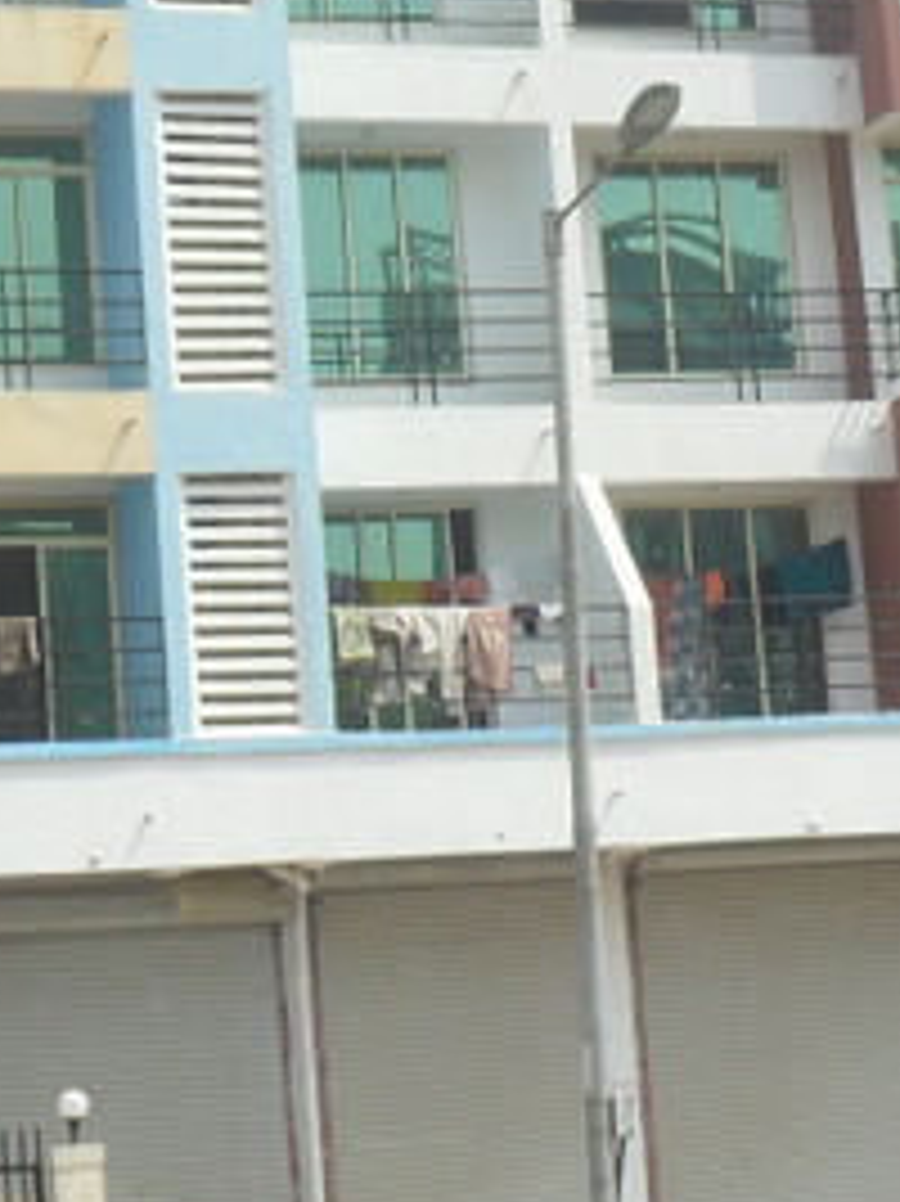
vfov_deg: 14.9
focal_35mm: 132
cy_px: 275
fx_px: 4580
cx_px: 612
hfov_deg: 11.2
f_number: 4.5
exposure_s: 1/750
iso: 100
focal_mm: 7.8
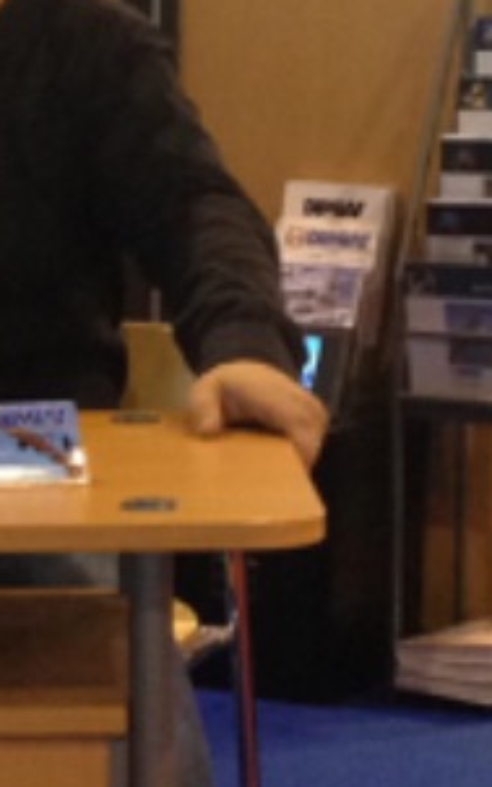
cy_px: 396
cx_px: -5
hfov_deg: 7.8
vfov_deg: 12.5
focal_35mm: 167
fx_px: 3579
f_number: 2.4
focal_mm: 4.12
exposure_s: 1/20
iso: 250
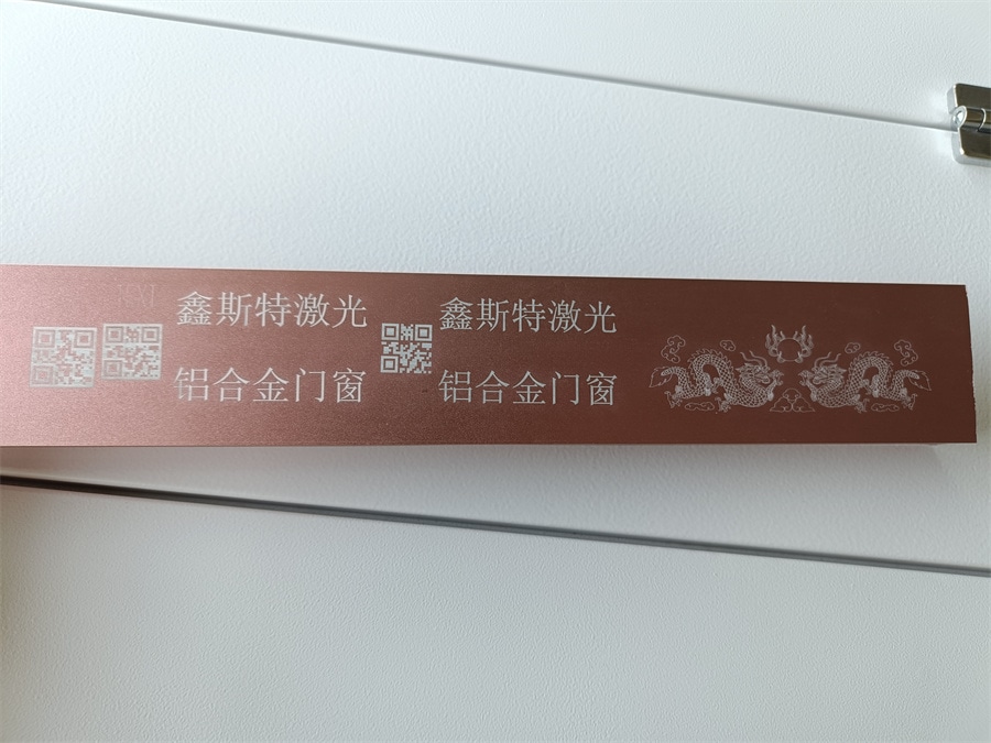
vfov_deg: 54.9
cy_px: 372
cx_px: 496
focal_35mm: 25
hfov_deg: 69.4
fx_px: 716
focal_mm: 4.7
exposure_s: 1/60
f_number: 1.7
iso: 336
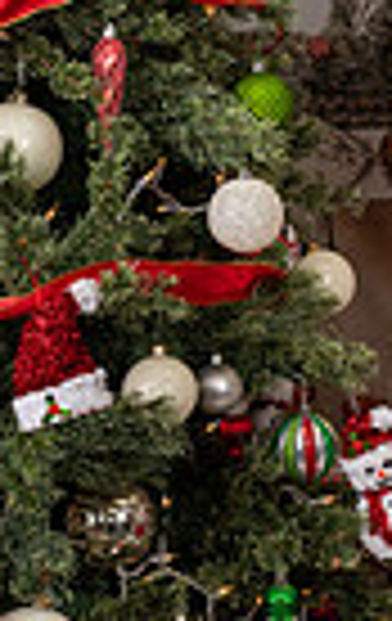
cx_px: 987
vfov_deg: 9.0
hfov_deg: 5.5
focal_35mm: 233
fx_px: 3958
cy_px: 106
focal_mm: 50
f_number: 9
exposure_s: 1/100
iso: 100
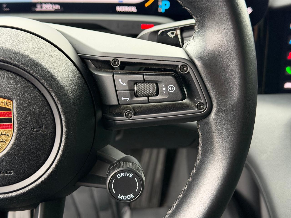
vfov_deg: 30.3
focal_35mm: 48
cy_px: 109
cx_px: 146
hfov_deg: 39.7
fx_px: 404
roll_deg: +0.4
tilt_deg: -27.7
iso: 160
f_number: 1.78
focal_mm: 6.76
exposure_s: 1/145
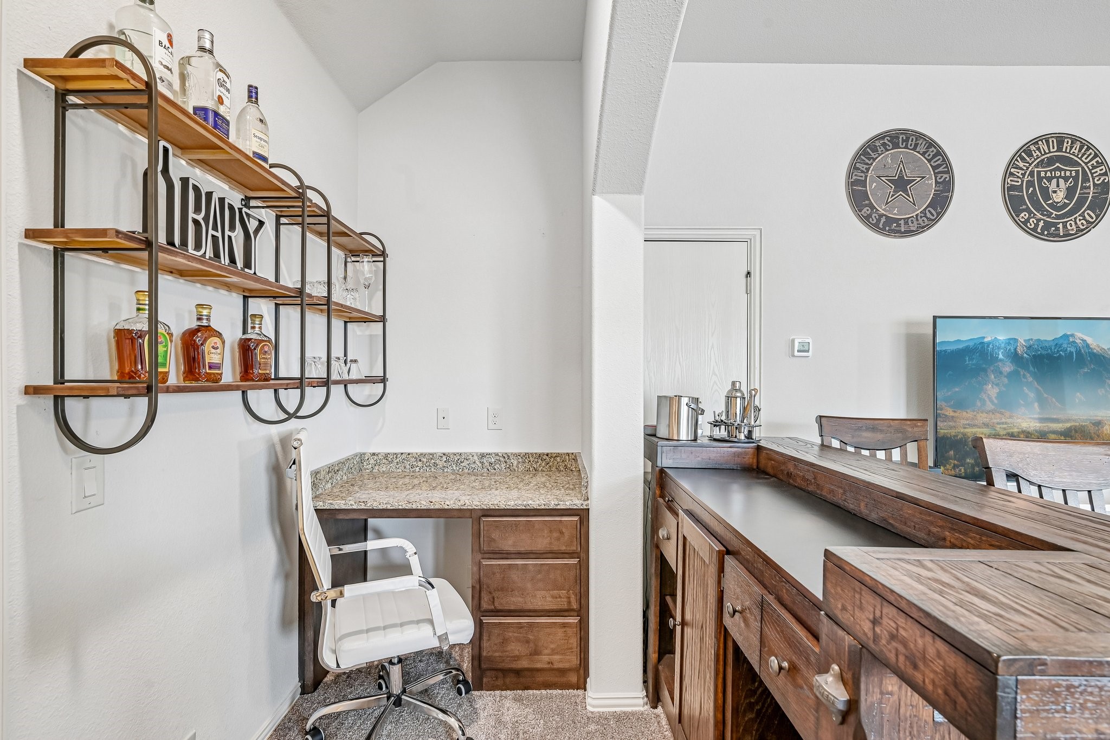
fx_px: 493
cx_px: 555
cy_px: 370
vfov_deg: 73.7
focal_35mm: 16
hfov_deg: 96.7
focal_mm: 16
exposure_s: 1/6
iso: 400
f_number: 8
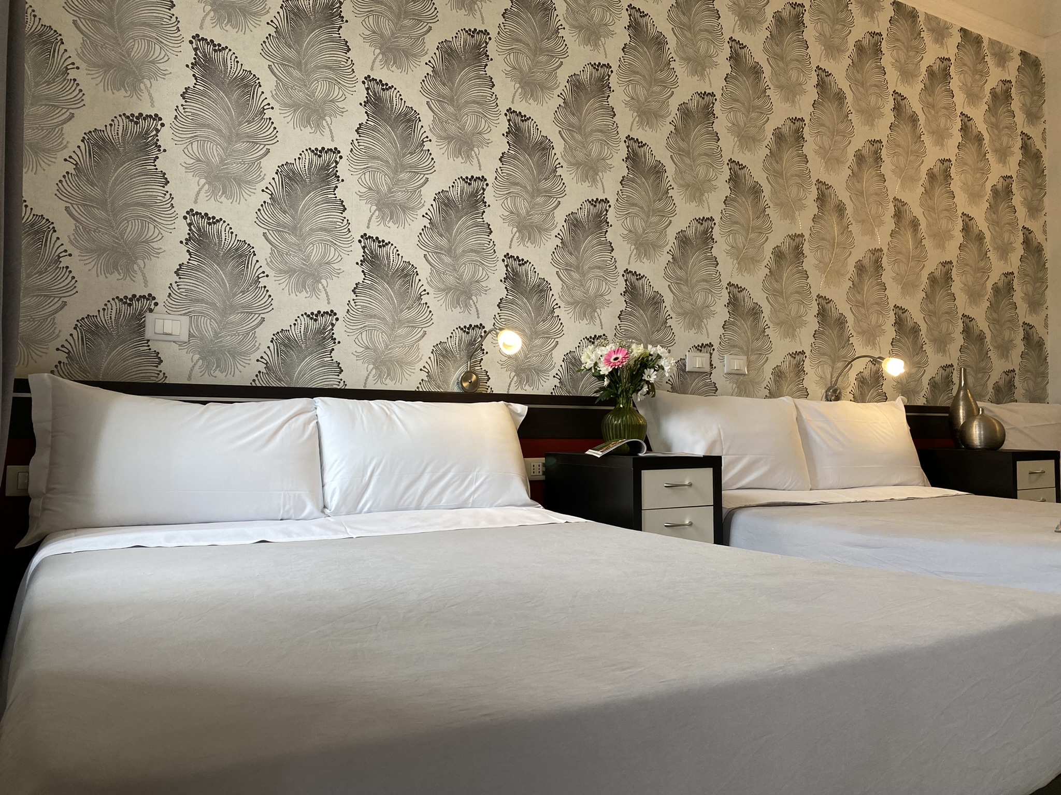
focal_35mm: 26
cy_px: 398
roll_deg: -0.9
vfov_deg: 53.1
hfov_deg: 67.3
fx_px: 797
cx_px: 530
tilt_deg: +2.6
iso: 125
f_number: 1.8
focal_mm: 4.25
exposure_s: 1/118
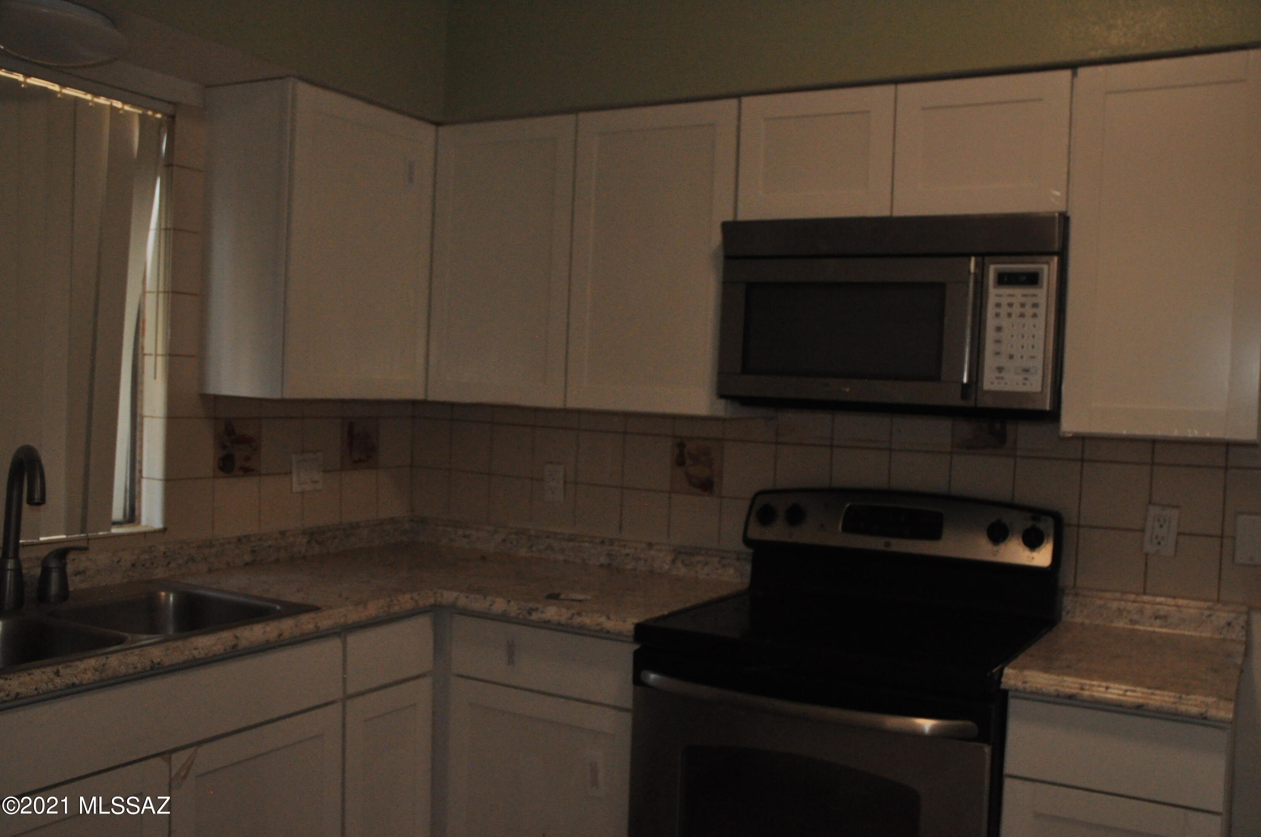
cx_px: 630
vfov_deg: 36.8
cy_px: 418
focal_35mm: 36
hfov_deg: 53.2
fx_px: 1259
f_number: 7.1
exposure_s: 1/200
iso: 1600
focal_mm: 24
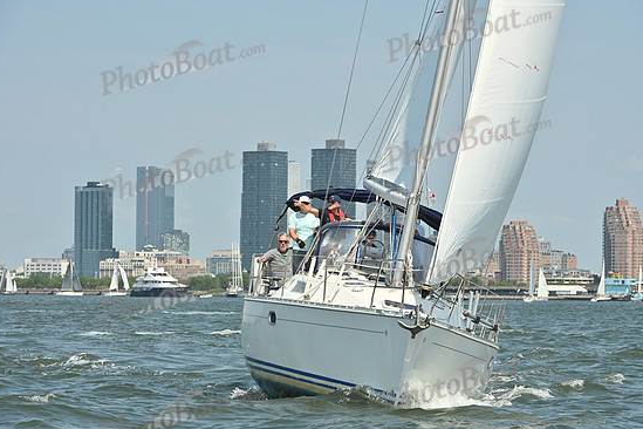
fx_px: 2643
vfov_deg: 9.3
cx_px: 327
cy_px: 217
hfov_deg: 13.9
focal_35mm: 148
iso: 320
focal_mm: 140
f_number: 10
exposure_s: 1/1250
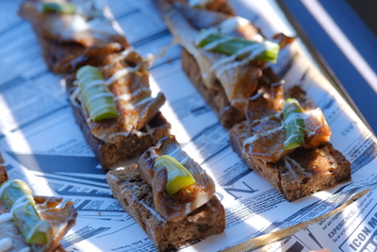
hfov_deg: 18.1
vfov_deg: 12.1
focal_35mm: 113
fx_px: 1184
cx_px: 188
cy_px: 126
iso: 320
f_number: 2.5
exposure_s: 1/400
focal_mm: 75
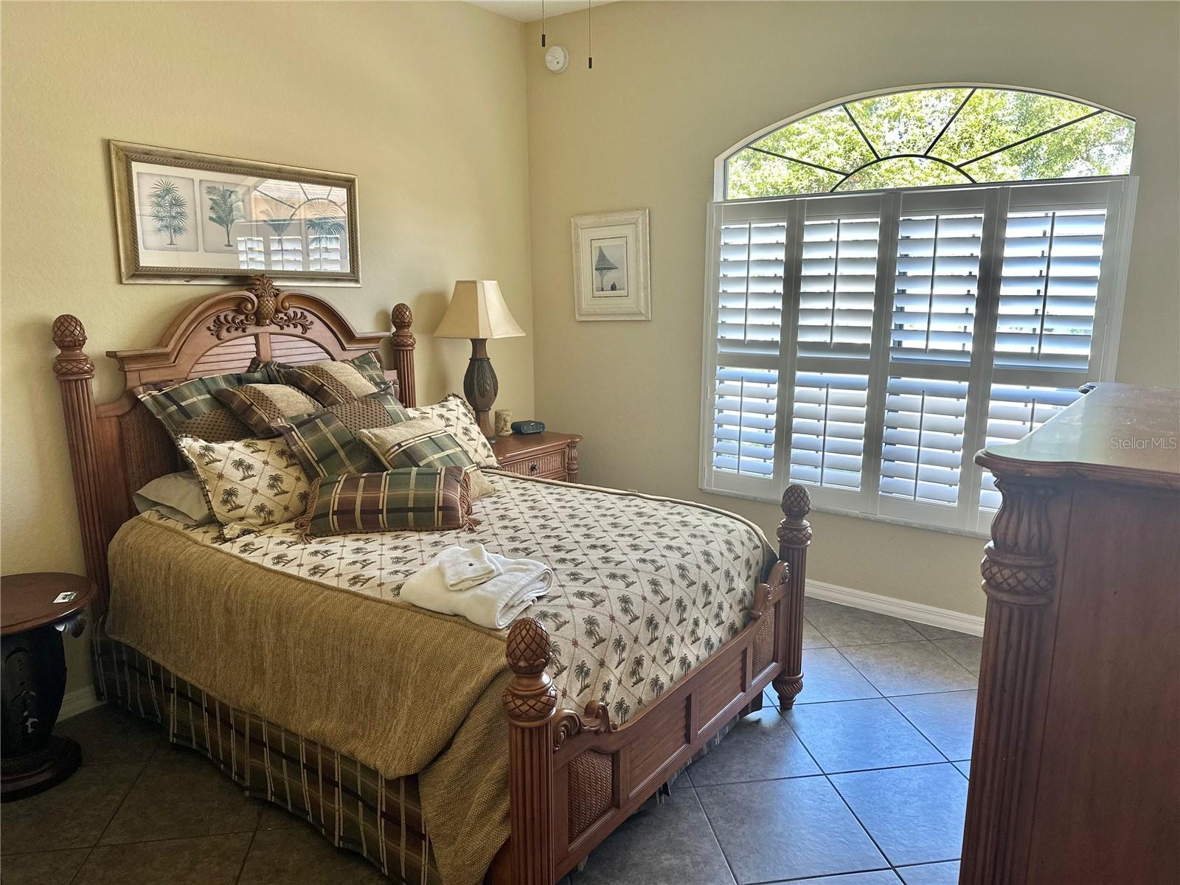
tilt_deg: -11.4
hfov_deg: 71.6
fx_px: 818
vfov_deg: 56.8
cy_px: 442
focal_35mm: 24
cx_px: 590
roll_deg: +0.4
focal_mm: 6.86
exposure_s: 1/60
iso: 125
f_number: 1.78
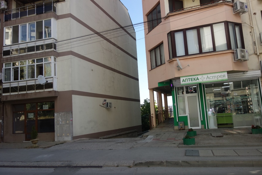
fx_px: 204
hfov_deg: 65.5
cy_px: 88
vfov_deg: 46.4
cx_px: 131
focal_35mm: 28
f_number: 1.8
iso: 125
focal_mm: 10.4
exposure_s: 1/1600
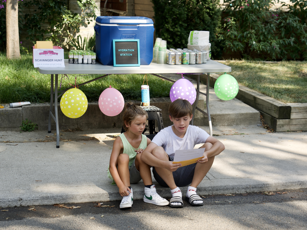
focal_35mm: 60
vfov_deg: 24.4
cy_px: 112
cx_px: 150
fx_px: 532
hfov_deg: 32.2
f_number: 4
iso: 100
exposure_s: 1/160
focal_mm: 54
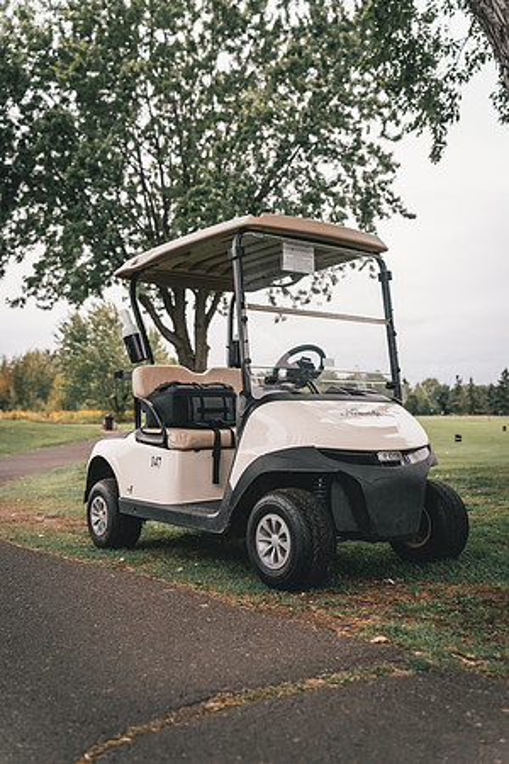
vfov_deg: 54.4
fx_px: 742
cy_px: 382
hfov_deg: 37.9
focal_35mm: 35
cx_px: 254
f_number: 2.8
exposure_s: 1/3200
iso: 800
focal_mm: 35
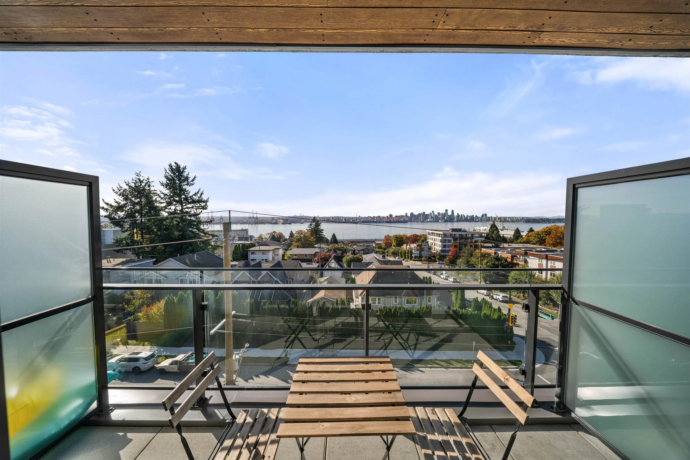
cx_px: 345
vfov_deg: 90.0
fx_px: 230
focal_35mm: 12
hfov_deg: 112.6
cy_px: 230
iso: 125
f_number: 7.1
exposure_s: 1/500
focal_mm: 12
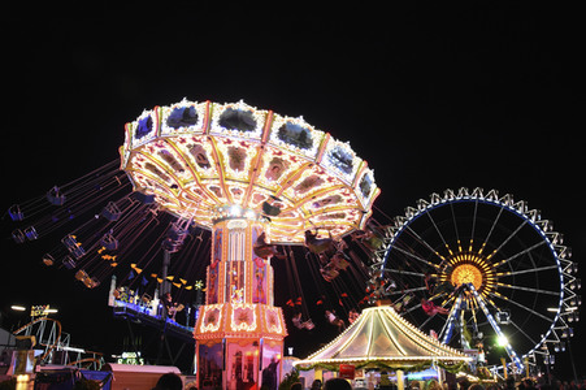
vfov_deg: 41.7
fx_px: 512
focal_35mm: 32
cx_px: 293
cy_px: 195
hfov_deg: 59.5
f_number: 6.3
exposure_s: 1/125
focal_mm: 21
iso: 4000
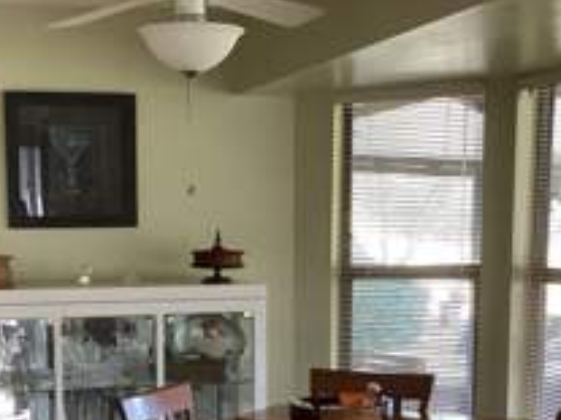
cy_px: 417
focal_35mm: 72
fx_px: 1166
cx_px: 179
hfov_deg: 26.9
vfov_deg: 19.8
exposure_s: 1/60
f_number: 2.4
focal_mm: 3.3
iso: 320
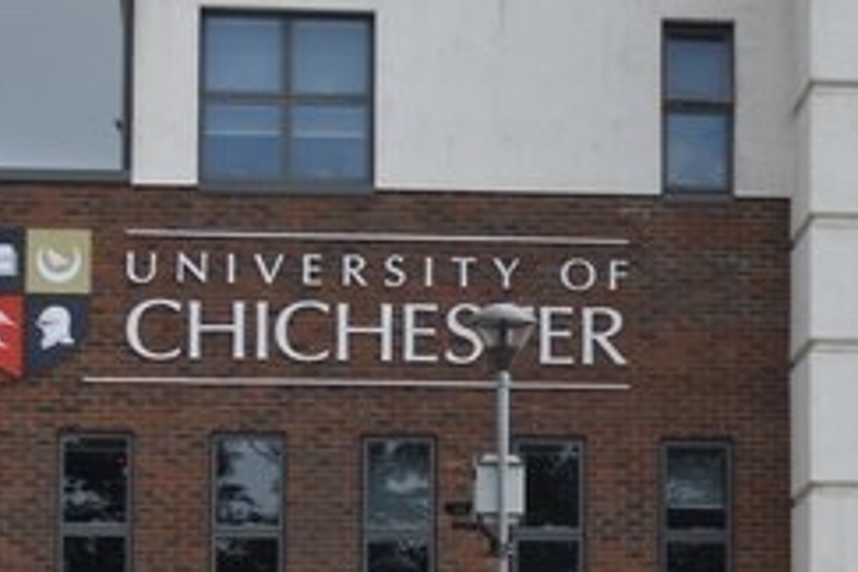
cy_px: 556
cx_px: 1133
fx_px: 5269
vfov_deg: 6.2
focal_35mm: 221
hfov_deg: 9.1
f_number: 8
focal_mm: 35
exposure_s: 1/250
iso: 125
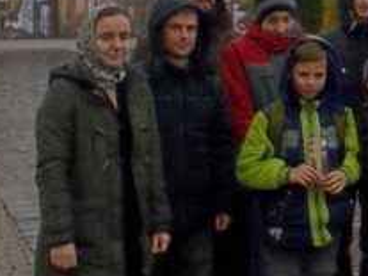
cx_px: 516
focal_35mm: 112
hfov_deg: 16.4
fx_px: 1190
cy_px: -55
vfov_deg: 12.9
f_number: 3.3
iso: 80
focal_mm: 4.1
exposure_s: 1/80
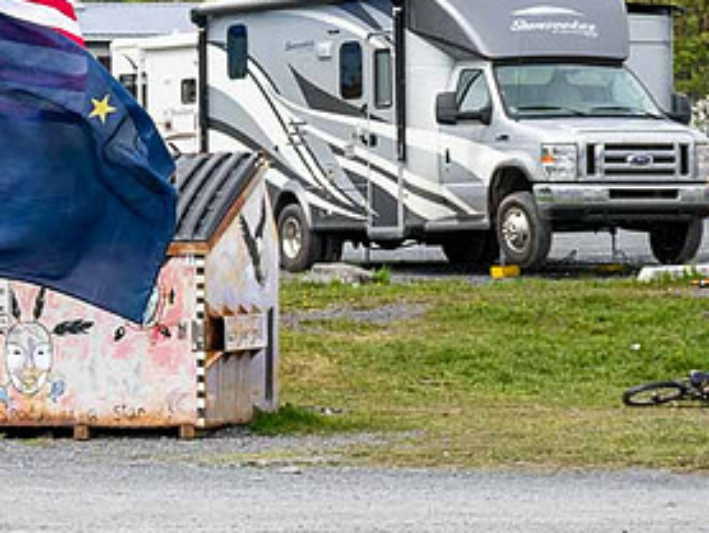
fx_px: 4612
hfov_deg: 8.7
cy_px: 14
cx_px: -5
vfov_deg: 6.6
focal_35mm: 225
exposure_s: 1/1000
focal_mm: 54
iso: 400
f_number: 6.3
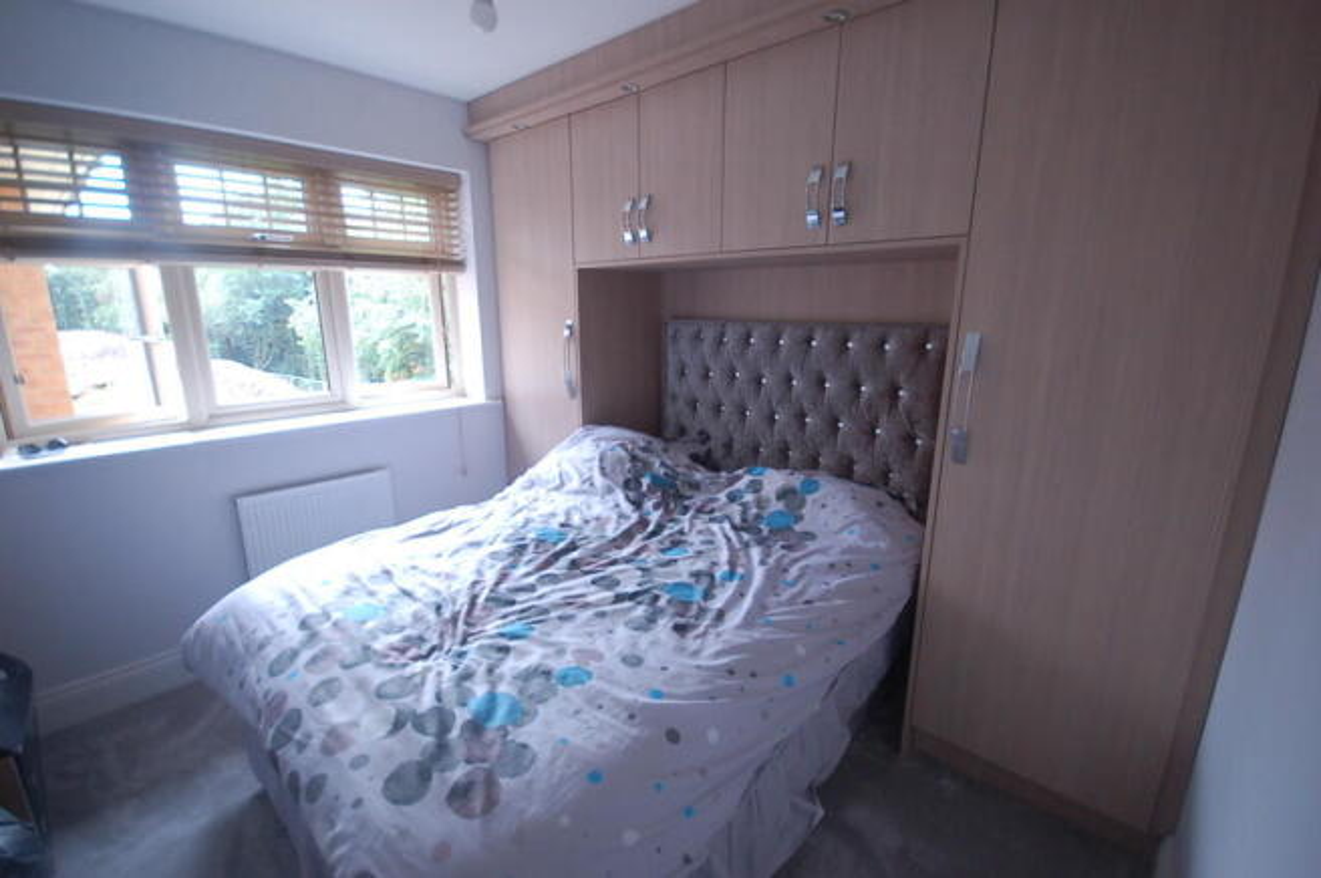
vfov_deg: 77.2
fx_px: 550
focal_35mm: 15
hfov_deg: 100.4
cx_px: 660
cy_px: 439
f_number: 4.5
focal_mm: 10
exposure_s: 1/80
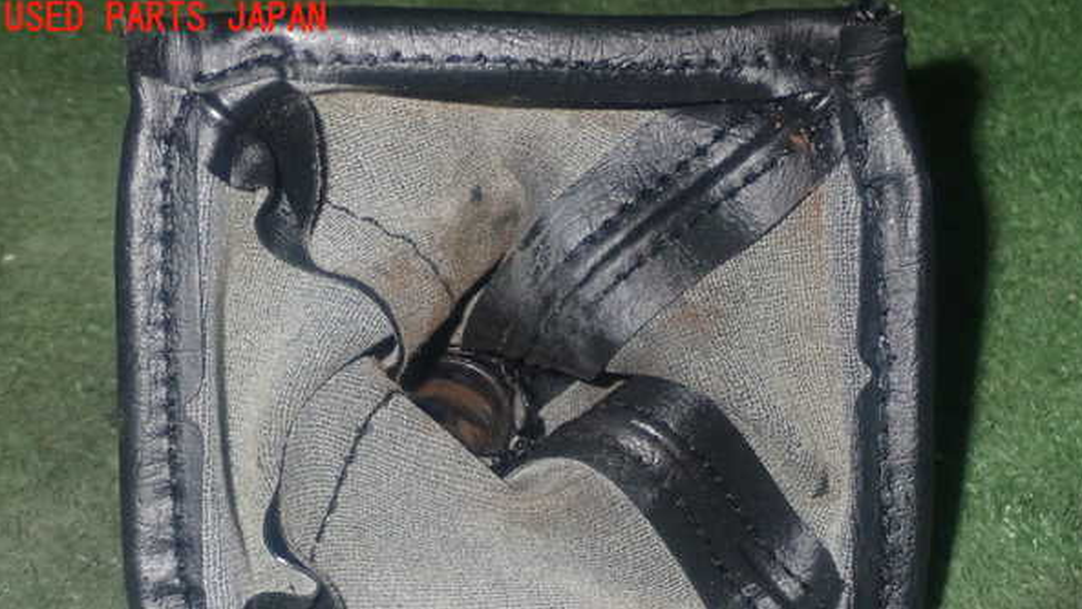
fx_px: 1836
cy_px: 408
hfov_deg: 32.8
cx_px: 543
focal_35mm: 64
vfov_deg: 18.8
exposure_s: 1/60
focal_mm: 10.35
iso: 800
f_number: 10
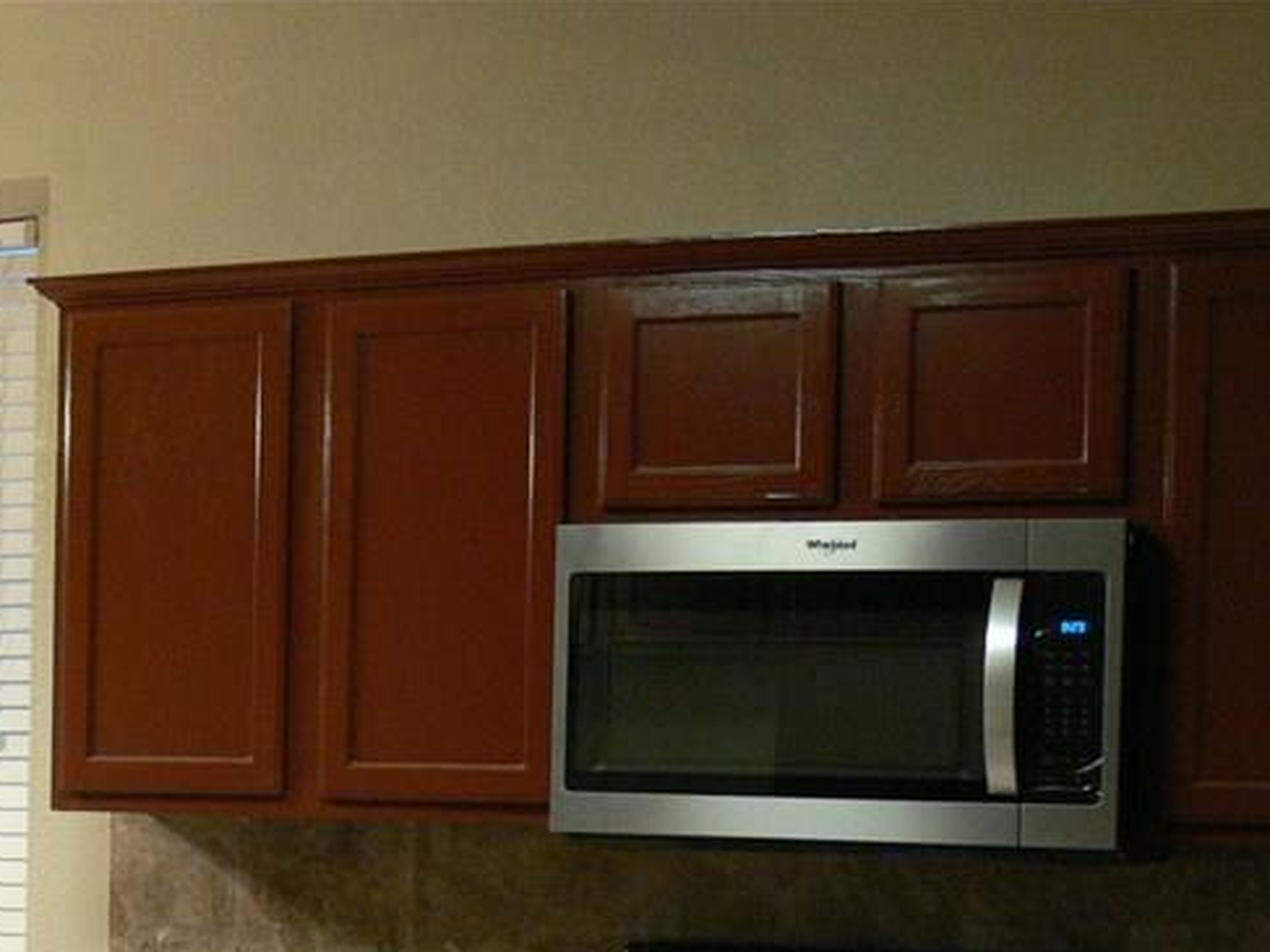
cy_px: 999
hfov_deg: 23.4
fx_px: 3008
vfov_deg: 17.5
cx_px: 190
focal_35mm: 82
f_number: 2.8
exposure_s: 1/13
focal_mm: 8.1
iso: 200
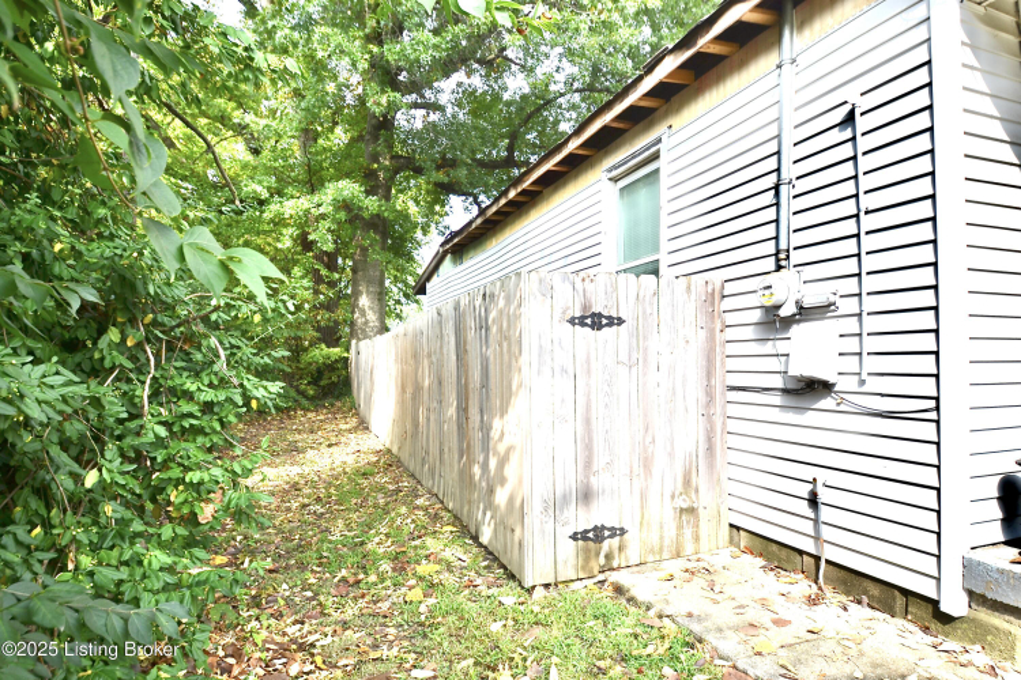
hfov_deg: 85.4
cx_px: 510
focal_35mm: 20
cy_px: 340
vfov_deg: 63.2
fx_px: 553
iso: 100
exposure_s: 1/160
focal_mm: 13
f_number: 6.3
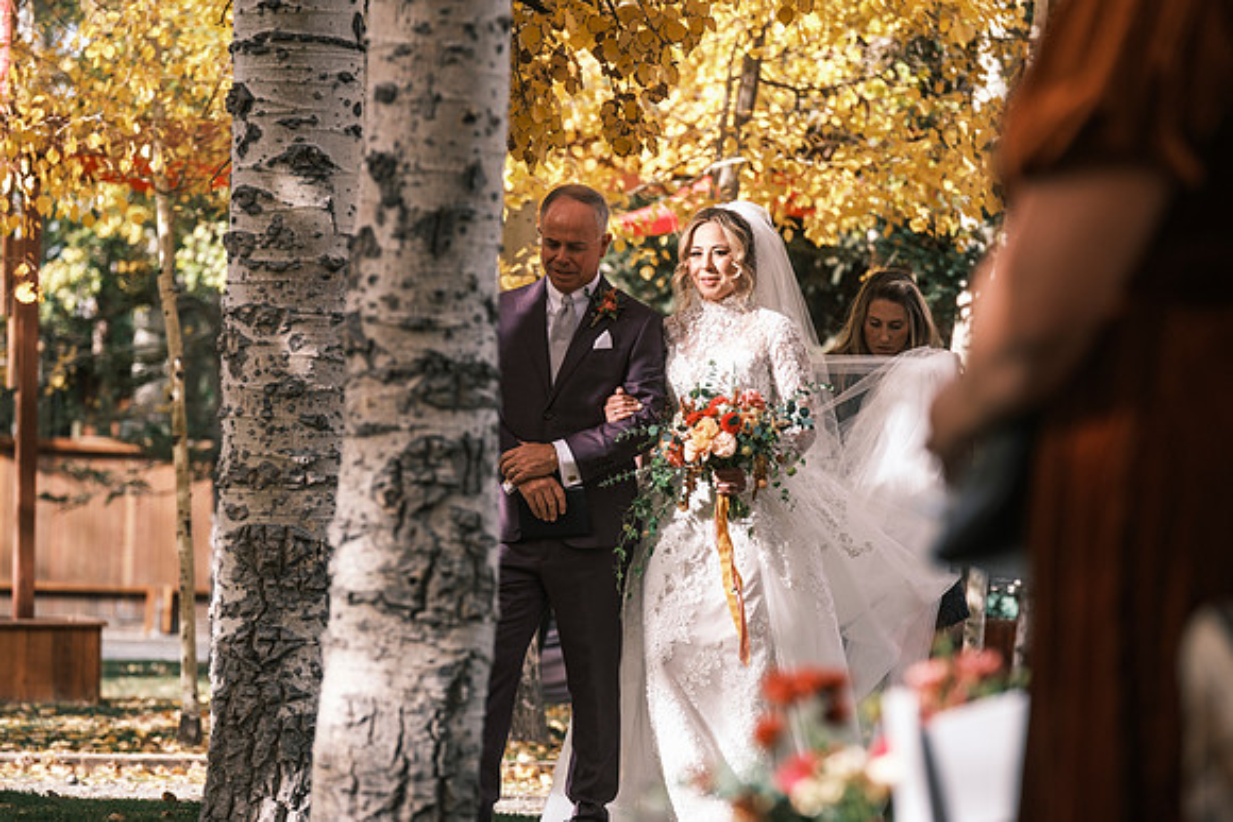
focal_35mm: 210
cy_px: 411
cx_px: 616
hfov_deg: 9.8
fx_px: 7194
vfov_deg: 6.5
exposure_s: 1/500
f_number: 4
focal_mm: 140
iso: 400
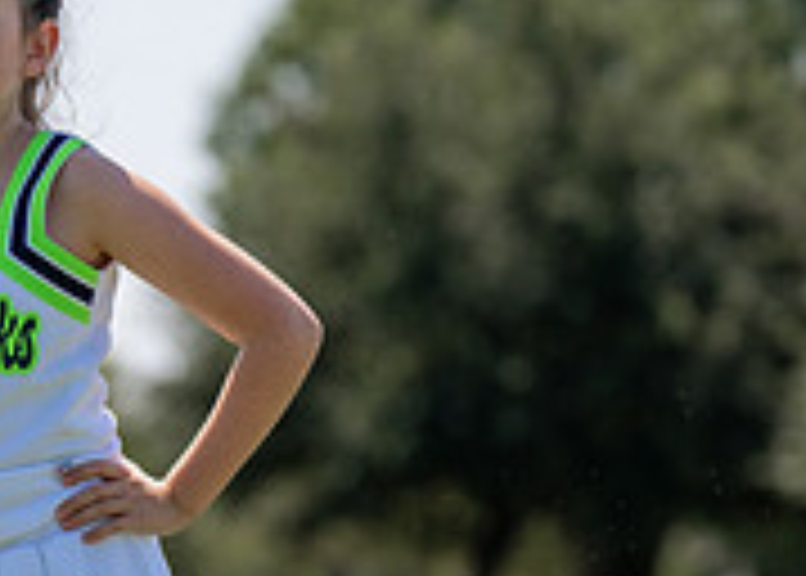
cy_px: 562
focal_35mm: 383
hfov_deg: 5.3
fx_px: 8771
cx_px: 72
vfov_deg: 3.8
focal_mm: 112
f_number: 2.8
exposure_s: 1/1600
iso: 100
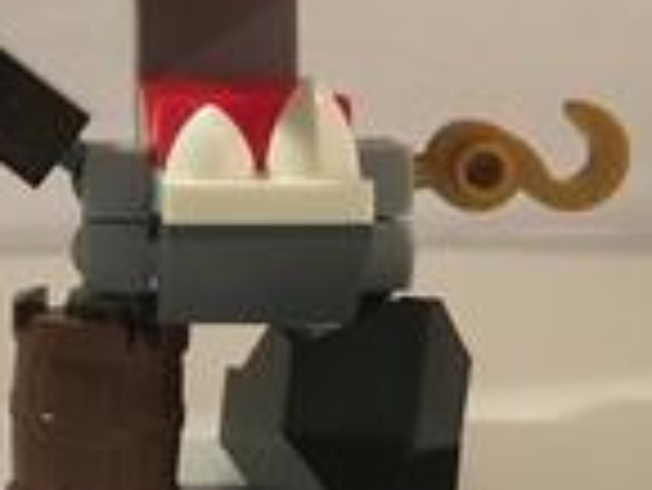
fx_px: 1357
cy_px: 85
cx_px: -36
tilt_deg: -8.2
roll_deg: +0.0
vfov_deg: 20.2
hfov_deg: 25.4
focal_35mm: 72
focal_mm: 4.15
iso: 250
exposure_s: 1/17
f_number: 2.2
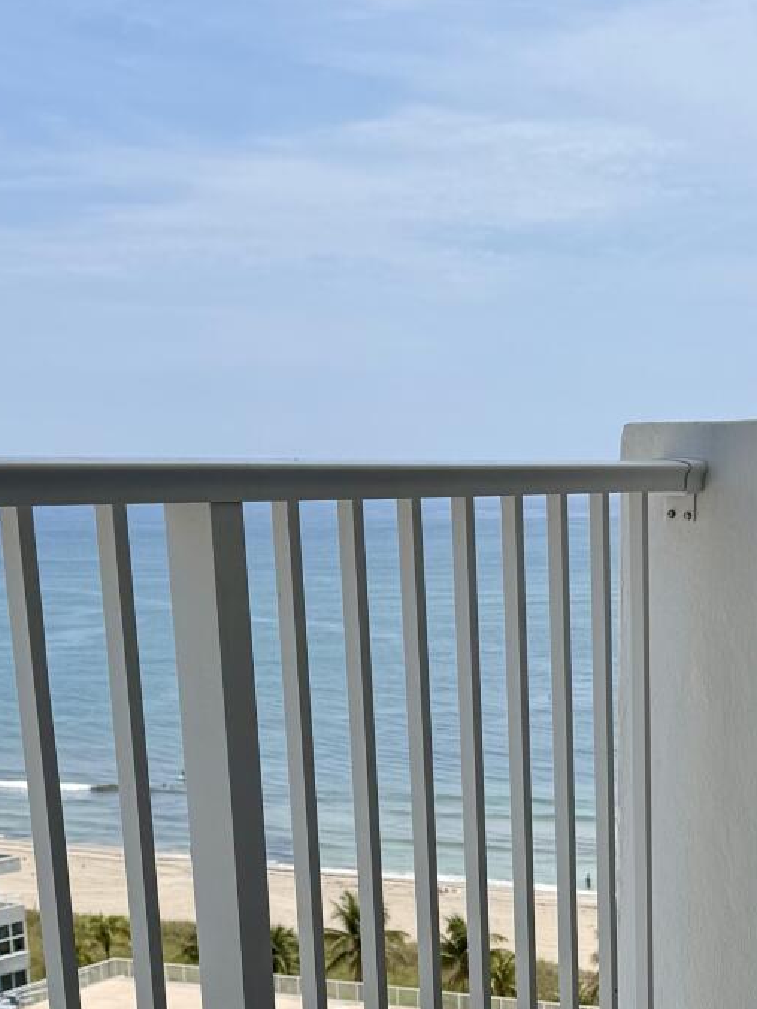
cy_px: 1058
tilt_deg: -14.8
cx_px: 554
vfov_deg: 25.7
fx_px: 2070
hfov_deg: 20.6
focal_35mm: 71
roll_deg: +0.7
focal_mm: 6.76
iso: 80
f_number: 1.78
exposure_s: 1/7353
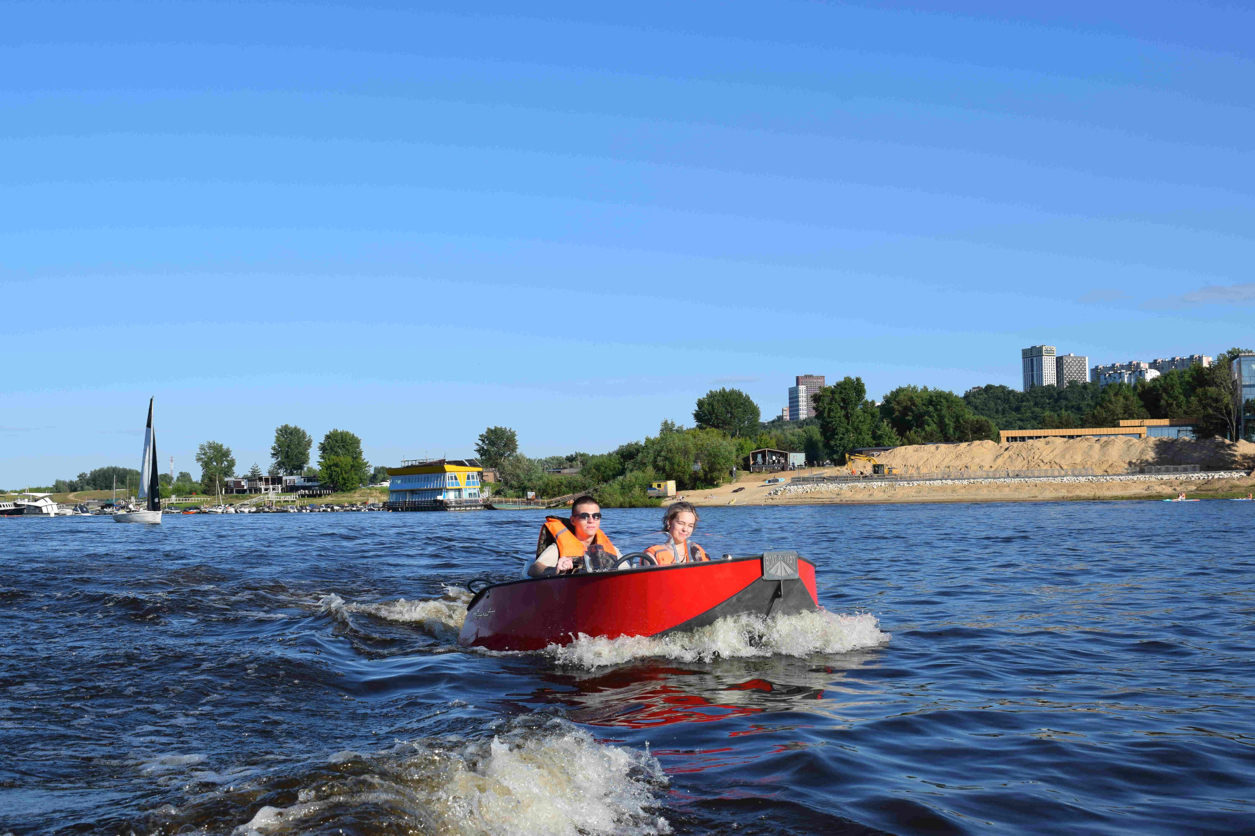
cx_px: 628
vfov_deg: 28.9
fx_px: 1621
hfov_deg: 42.3
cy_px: 418
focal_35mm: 46
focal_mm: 31
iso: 200
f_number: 10
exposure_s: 1/400
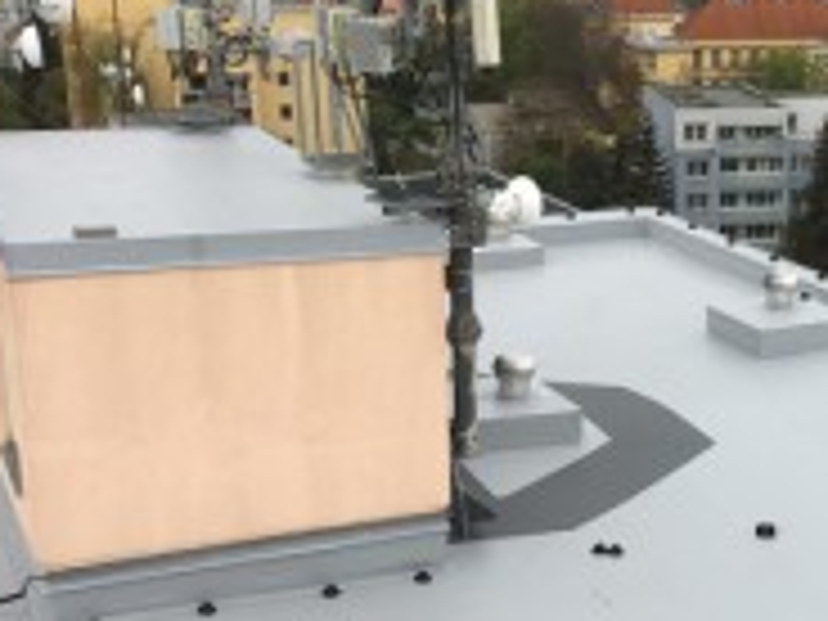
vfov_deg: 20.7
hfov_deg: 26.9
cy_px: 410
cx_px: 657
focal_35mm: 71
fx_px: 1698
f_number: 2.2
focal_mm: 4.15
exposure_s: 1/315
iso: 25
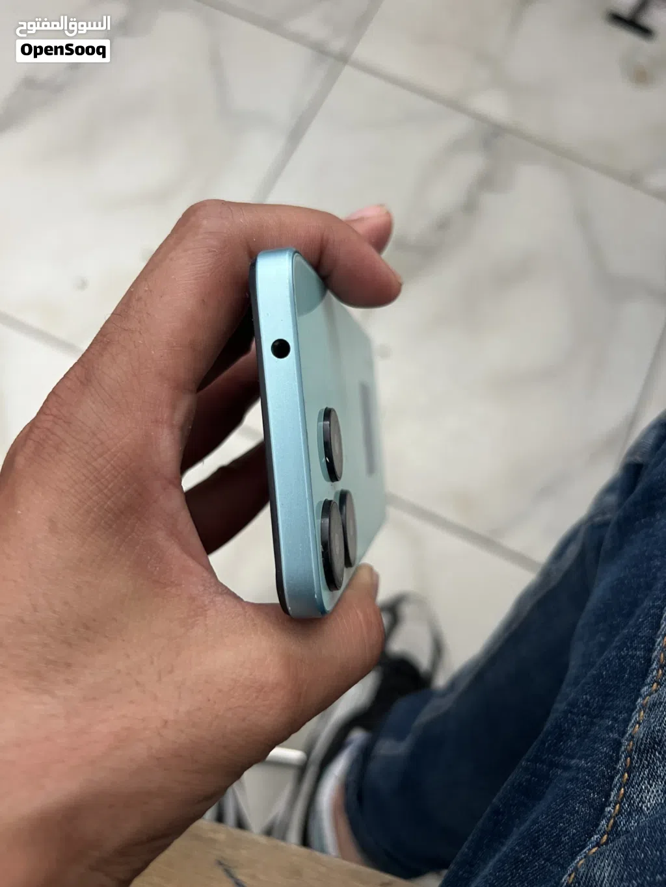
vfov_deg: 67.3
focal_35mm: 26
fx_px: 667
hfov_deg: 53.1
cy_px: 444
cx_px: 333
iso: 200
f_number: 1.5
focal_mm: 5.7
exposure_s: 1/59
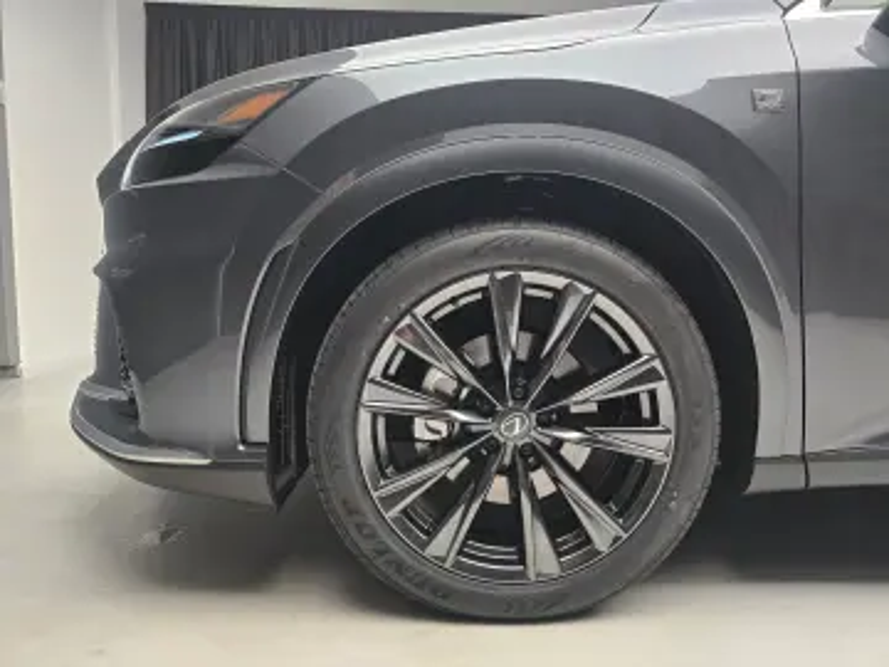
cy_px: 334
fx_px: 591
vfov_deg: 58.9
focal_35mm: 23
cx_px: 444
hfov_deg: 73.9
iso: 200
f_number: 1.7
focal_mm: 6.3
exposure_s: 1/100
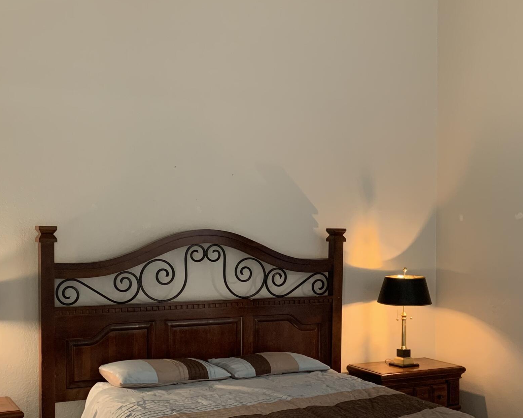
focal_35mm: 49
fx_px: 758
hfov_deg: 38.0
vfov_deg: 30.7
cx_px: 286
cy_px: 269
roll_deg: +0.0
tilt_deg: -2.8
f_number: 1.8
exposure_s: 1/60
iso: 250
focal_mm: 4.25
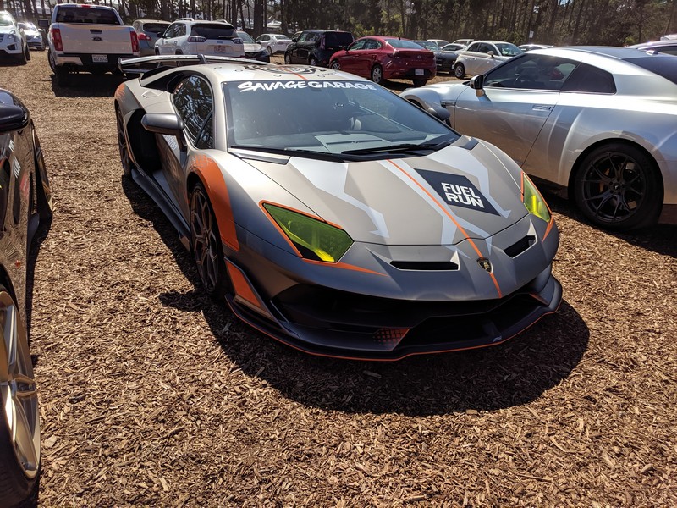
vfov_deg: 53.1
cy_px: 254
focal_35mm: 26
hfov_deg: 67.3
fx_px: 508
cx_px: 338
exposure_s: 1/7143
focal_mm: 4.67
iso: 93
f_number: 2
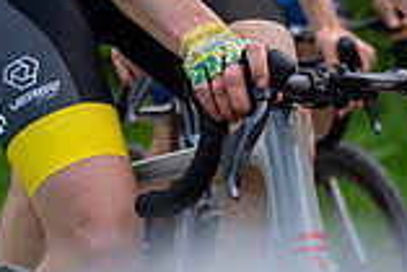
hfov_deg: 5.5
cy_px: -439
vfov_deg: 3.6
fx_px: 4243
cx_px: 247
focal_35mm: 375
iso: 200
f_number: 3.5
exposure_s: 1/1000
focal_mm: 70
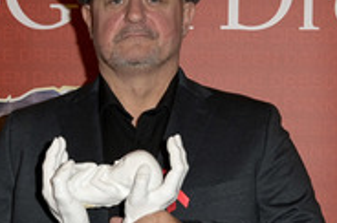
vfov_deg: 15.7
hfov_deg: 23.7
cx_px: 140
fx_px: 804
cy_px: 172
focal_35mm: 86
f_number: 5
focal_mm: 35
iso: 800
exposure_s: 1/250
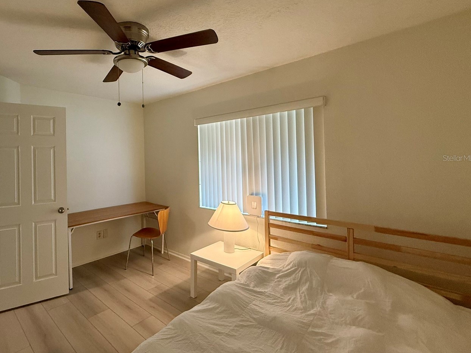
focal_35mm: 18
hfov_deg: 86.0
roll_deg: +1.6
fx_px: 245
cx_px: 176
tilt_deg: +1.5
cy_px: 158
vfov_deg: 71.4
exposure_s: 1/120
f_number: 2.2
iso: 320
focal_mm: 2.22
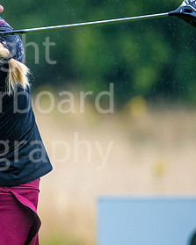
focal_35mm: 750
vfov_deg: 2.6
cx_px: -70
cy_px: 82
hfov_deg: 2.1
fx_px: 5441
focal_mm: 300
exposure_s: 1/640
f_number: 4
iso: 320
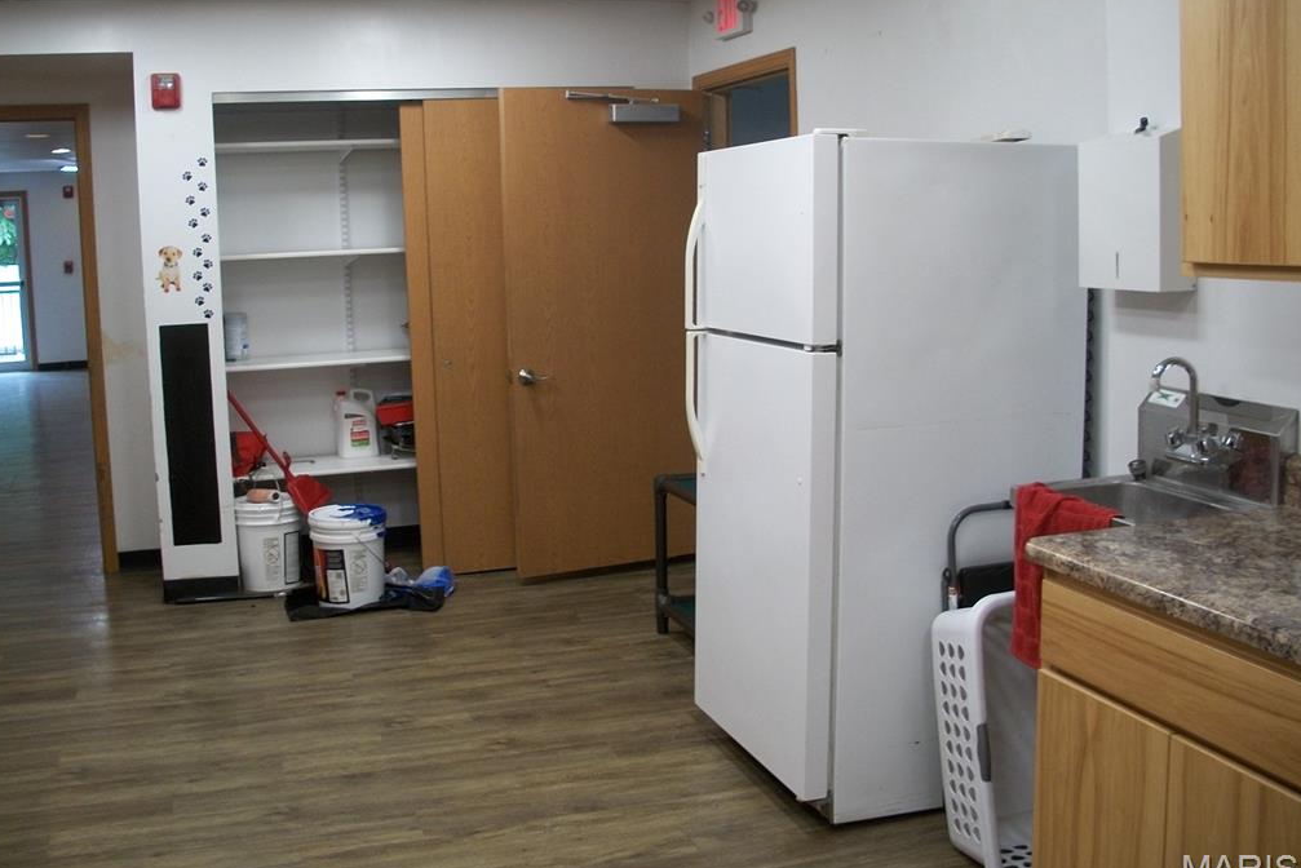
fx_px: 1337
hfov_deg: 51.9
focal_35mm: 37
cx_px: 650
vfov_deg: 35.9
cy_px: 400
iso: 158
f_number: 3.1
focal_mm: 6.3
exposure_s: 1/50
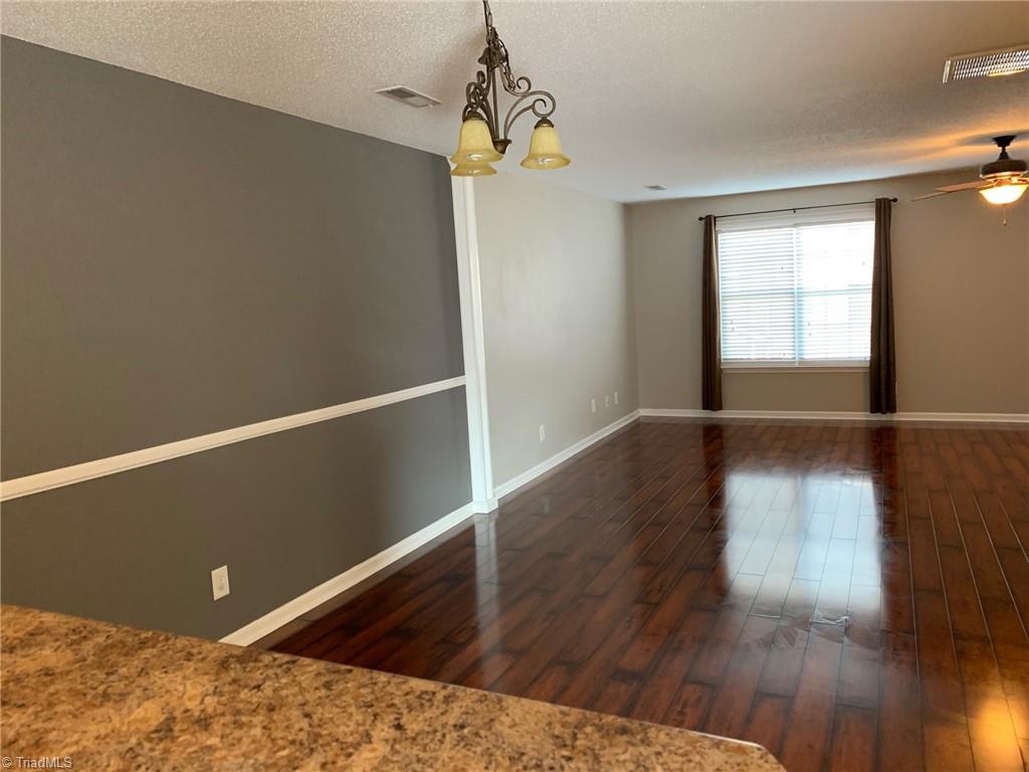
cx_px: 514
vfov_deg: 53.1
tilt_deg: -4.4
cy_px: 386
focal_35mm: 26
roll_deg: +2.8
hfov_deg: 67.3
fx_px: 773
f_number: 1.8
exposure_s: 1/40
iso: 250
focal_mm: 4.25
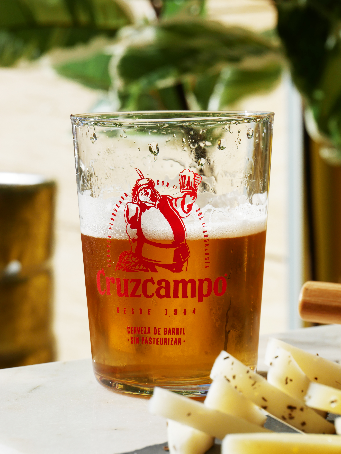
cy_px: 227
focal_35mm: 120
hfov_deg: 12.4
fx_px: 1575
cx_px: 170
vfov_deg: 16.4
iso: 200
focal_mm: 60
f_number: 9
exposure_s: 1/640
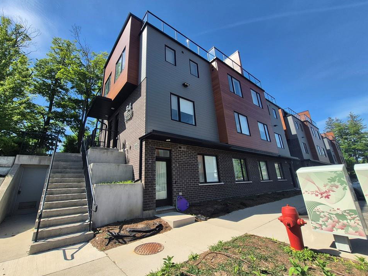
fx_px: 149
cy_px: 134
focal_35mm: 14
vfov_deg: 85.6
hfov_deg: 102.0
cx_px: 176
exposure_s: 1/1996
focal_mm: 1.74
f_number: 2.2
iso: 64
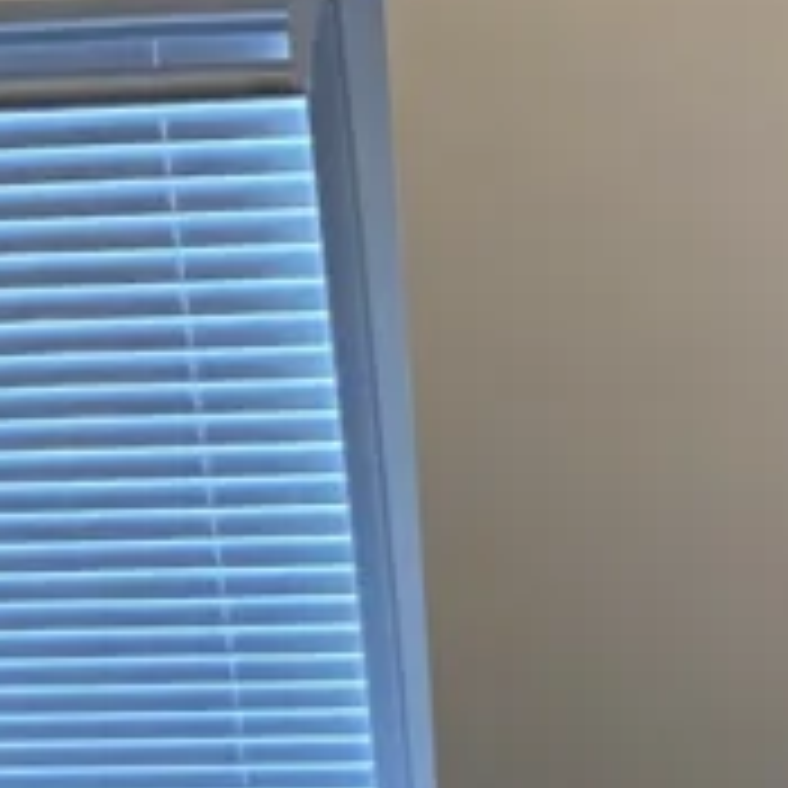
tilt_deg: -12.8
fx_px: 4069
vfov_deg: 10.0
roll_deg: +0.8
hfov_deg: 10.9
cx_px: -72
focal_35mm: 158
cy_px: 1734
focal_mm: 4.25
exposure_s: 1/50
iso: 64
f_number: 1.8
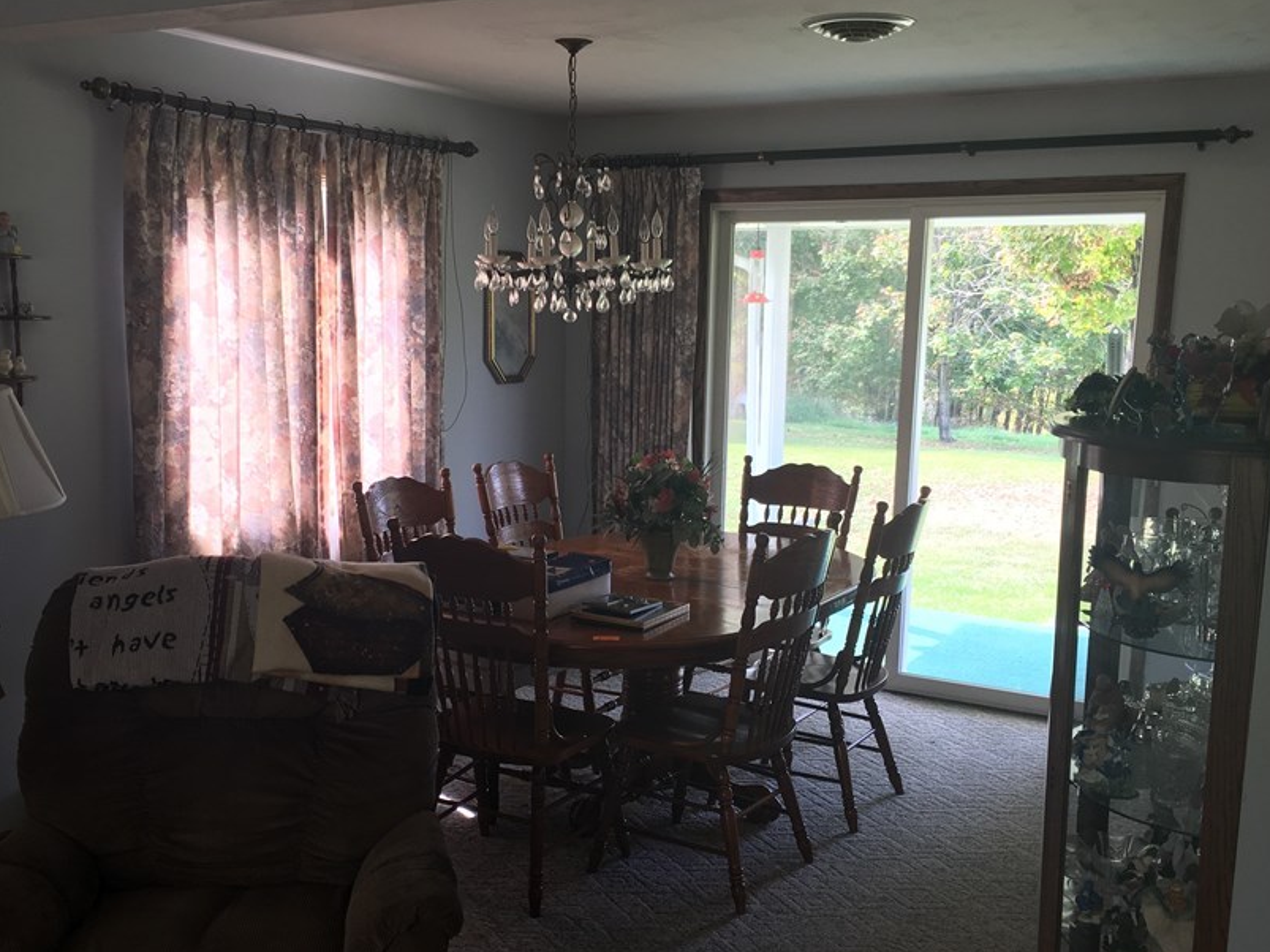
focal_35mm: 37
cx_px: 579
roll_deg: -1.4
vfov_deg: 38.5
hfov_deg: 50.1
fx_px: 1357
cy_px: 565
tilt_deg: -9.4
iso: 25
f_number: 2.2
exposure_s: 1/40
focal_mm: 4.15
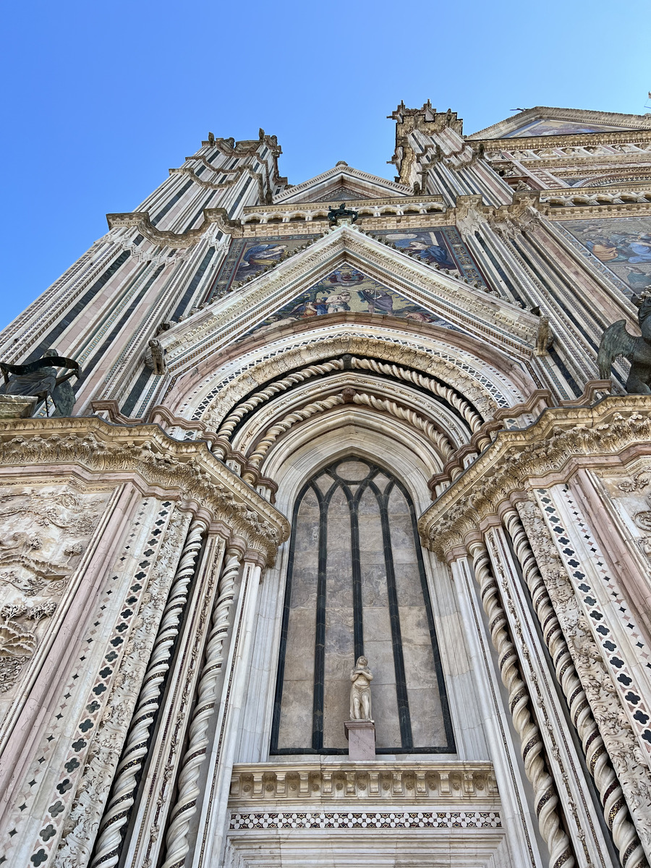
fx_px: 652
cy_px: 434
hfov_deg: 53.1
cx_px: 326
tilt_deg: +57.5
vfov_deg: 67.3
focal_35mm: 26
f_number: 1.5
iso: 50
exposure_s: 1/1344
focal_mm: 5.7
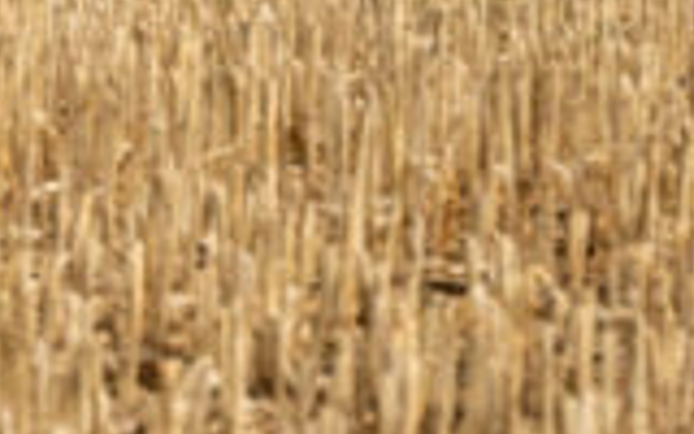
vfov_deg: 4.6
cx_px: -373
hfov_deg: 7.4
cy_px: -677
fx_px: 5296
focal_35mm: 280
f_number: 7.1
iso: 80
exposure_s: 1/40
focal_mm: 43
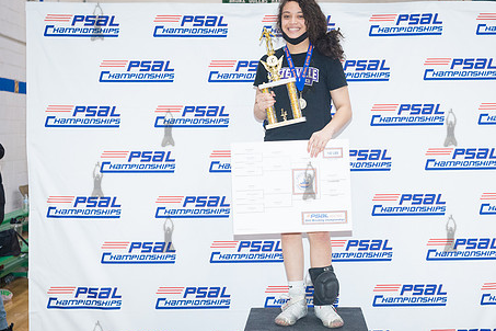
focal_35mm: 56
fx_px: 771
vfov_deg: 24.2
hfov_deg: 35.5
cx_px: 305
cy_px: 140
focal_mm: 35
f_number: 5
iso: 4000
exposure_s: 1/250
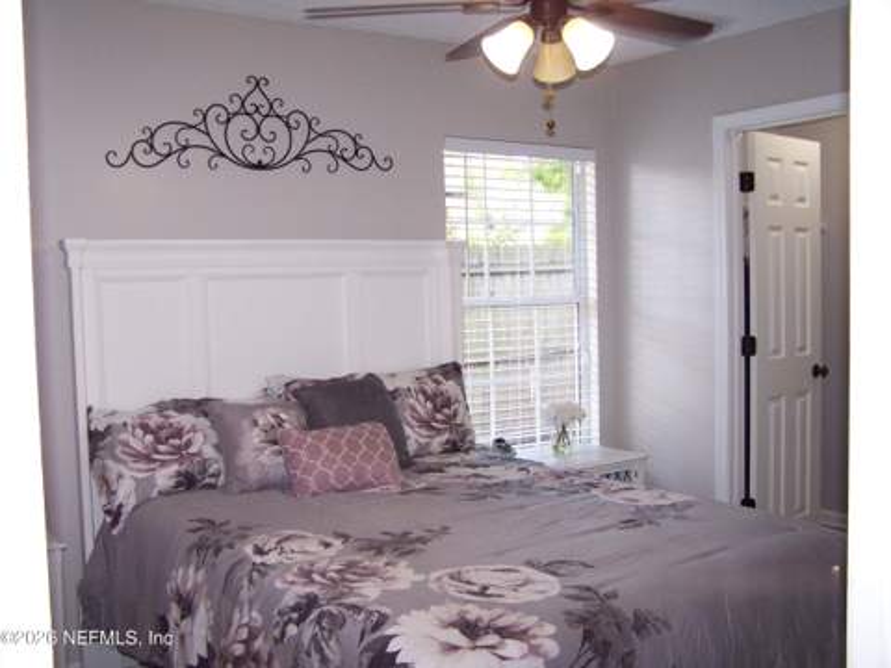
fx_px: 978
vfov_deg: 37.7
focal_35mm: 38
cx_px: 446
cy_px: 334
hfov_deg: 49.0
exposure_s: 1/60
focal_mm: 6.3
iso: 140
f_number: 2.8
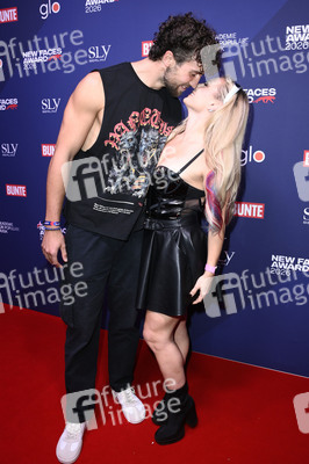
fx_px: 413
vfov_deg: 58.8
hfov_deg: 41.0
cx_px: 154
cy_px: 232
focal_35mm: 32
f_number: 5.6
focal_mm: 32
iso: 1000
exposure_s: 1/250
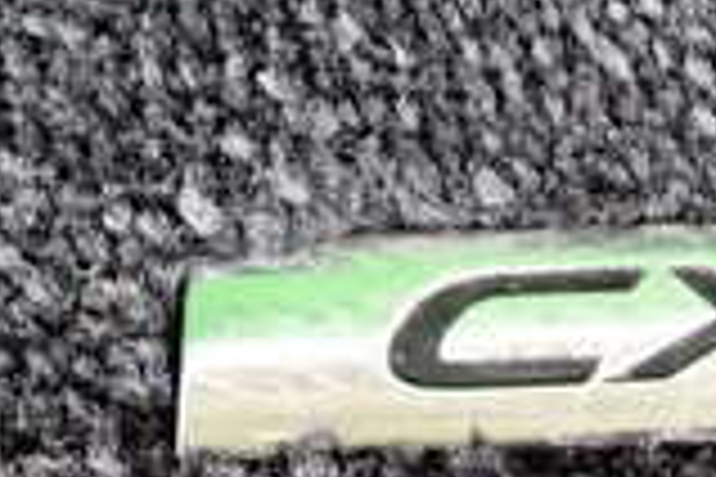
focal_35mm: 98
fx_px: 1949
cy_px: 234
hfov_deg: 20.2
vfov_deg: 14.0
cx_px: 693
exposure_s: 1/100
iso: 640
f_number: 2
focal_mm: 4.5
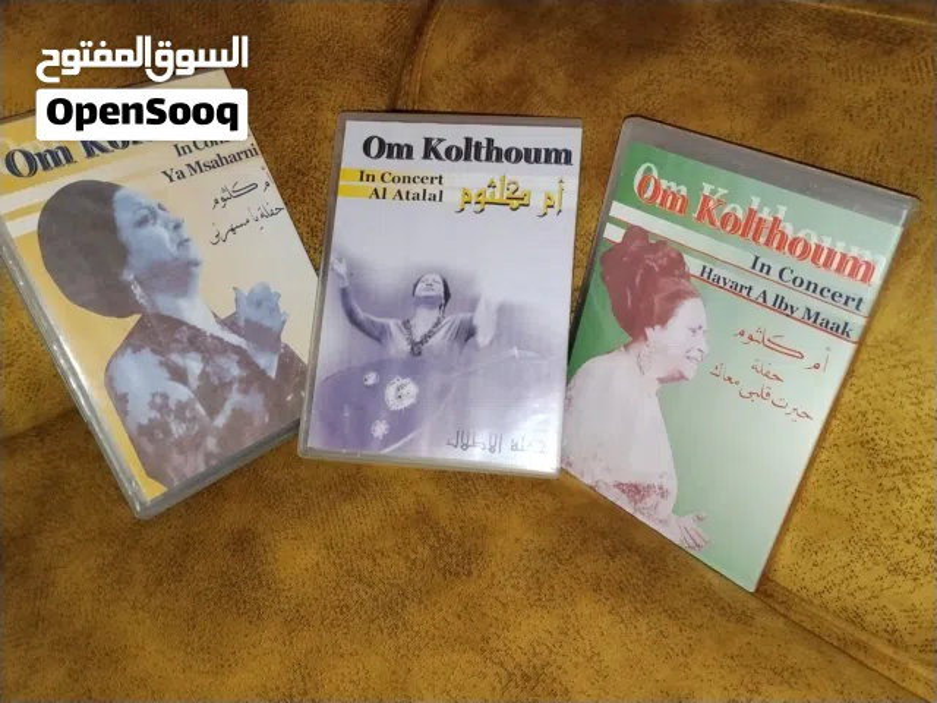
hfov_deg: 61.7
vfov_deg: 48.2
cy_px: 352
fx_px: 785
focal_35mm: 29
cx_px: 468
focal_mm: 4.22
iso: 400
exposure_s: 1/50
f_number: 1.8
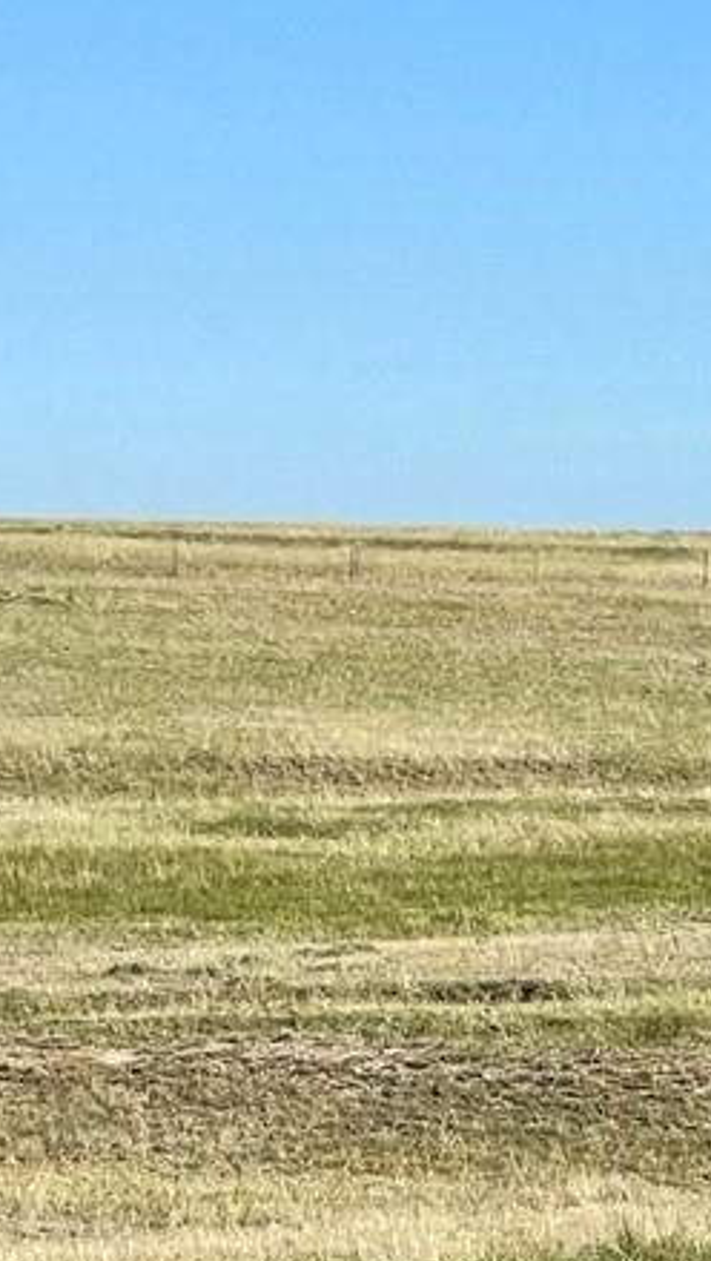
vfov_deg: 10.3
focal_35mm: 206
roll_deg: +0.2
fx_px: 6894
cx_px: 1835
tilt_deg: -9.2
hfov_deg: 5.6
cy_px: 1530
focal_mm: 6
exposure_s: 1/1845
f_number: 2
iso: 25
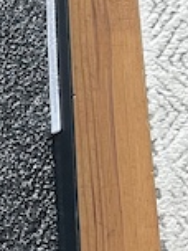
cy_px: 97
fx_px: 992
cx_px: -282
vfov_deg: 14.4
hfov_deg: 9.5
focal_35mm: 137
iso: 200
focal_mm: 4.2
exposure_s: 1/60
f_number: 1.6
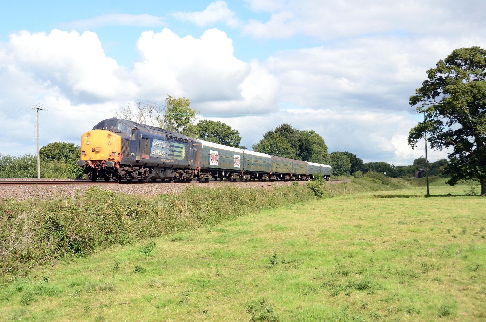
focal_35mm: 48
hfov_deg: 41.2
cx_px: 243
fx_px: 647
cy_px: 161
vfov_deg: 28.0
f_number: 8
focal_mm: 32
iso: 500
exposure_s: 1/1000
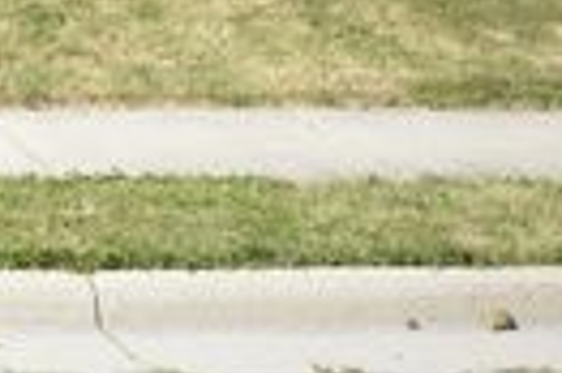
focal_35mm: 86
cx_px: -343
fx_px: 1339
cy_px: -257
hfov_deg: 19.7
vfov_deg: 14.3
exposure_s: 1/250
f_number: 8
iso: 200
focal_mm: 15
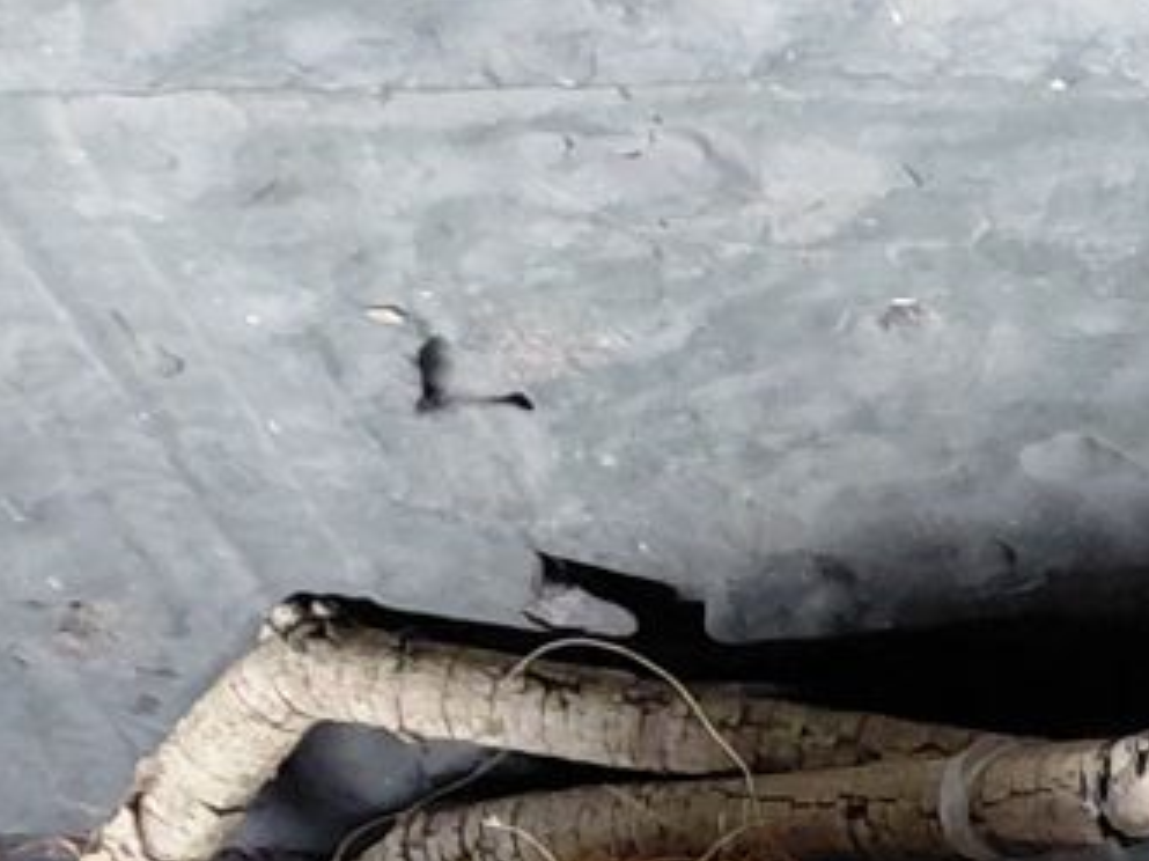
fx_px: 5110
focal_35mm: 154
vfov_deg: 9.1
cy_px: 1649
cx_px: 2565
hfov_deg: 11.2
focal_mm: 4.69
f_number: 1.8
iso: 250
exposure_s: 1/50.3
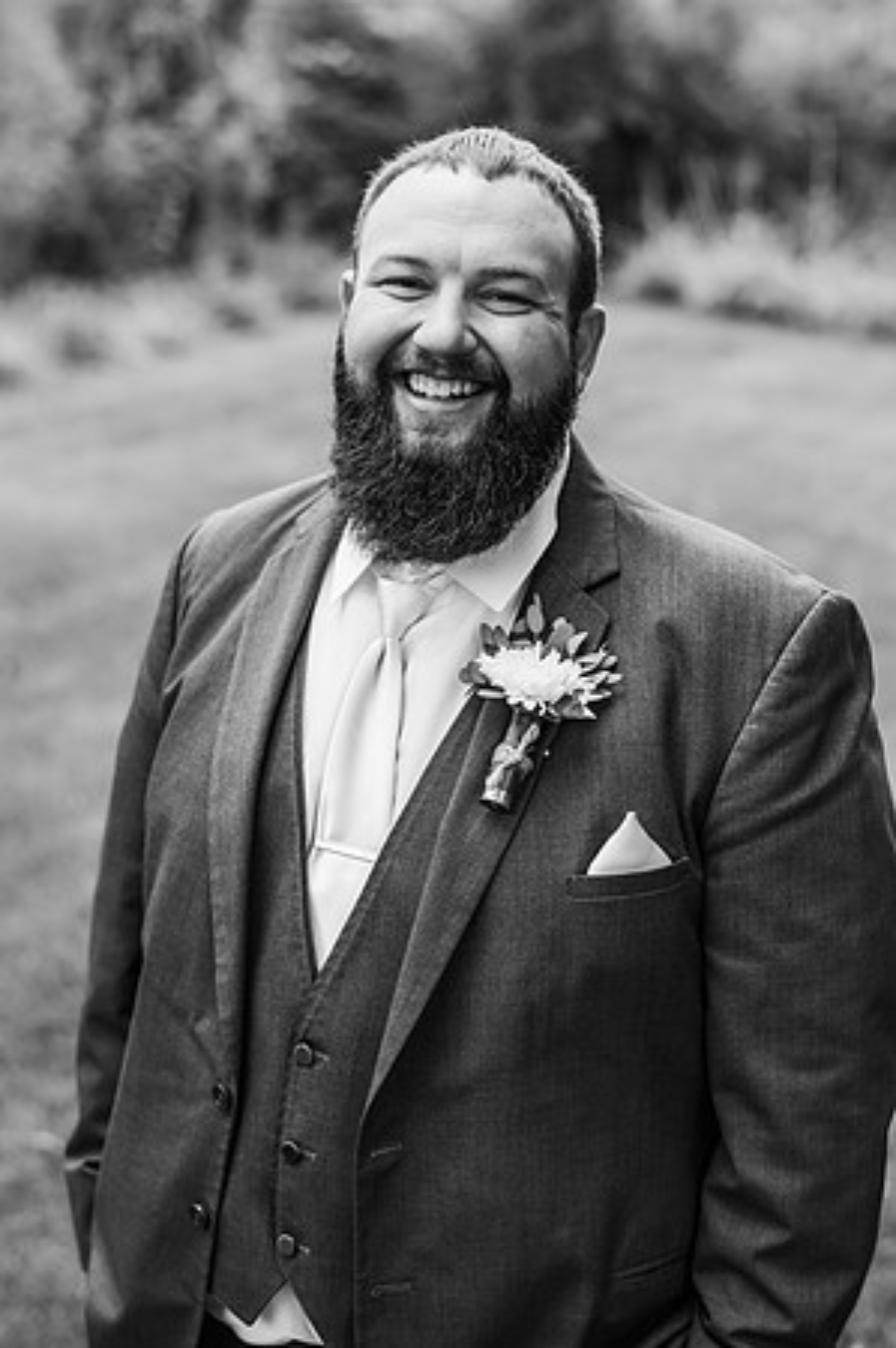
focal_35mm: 58
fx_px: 2170
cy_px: 674
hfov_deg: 23.3
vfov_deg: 34.5
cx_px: 448
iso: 500
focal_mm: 58
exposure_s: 1/1000
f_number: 2.8
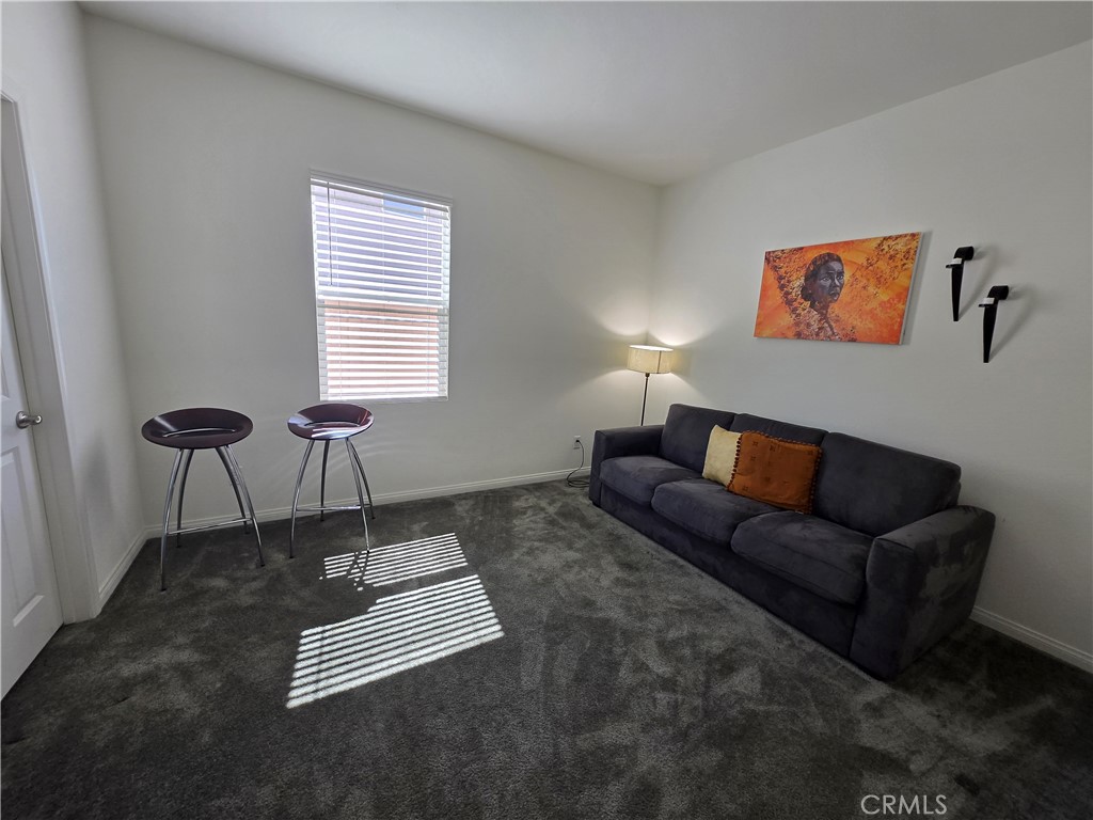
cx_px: 546
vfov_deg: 89.9
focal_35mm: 13
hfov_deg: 106.2
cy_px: 410
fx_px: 410
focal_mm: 1.7
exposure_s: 1/60
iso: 32
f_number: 2.2
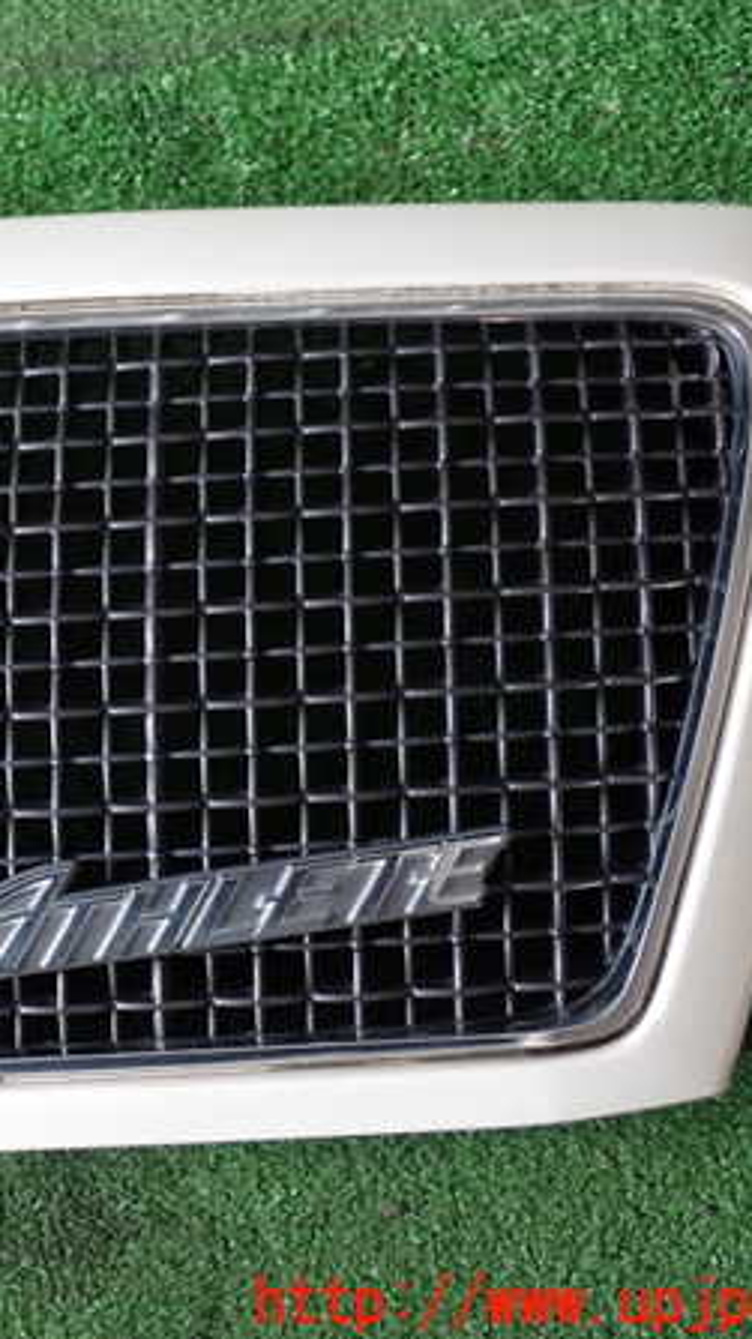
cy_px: 668
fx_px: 2130
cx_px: 33
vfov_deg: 34.9
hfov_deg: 19.5
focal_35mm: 60
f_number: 2.8
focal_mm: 7.31
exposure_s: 1/80
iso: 200
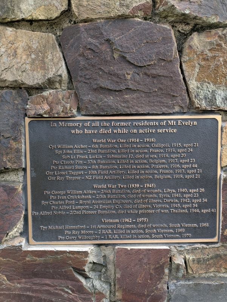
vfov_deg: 69.4
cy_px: 151
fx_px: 218
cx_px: 114
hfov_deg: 54.9
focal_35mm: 25
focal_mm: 5.43
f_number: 1.89
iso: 44
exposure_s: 1/102
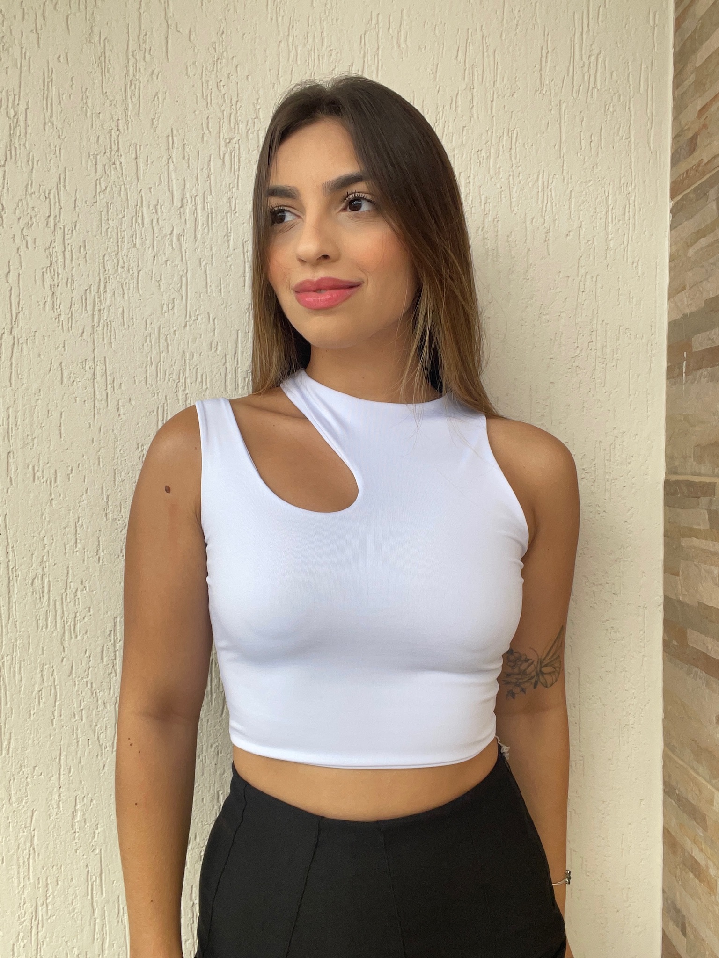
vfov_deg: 60.0
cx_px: 360
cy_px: 479
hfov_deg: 46.8
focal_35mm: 30
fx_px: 831
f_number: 2.2
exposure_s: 1/121
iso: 50
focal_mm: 2.71
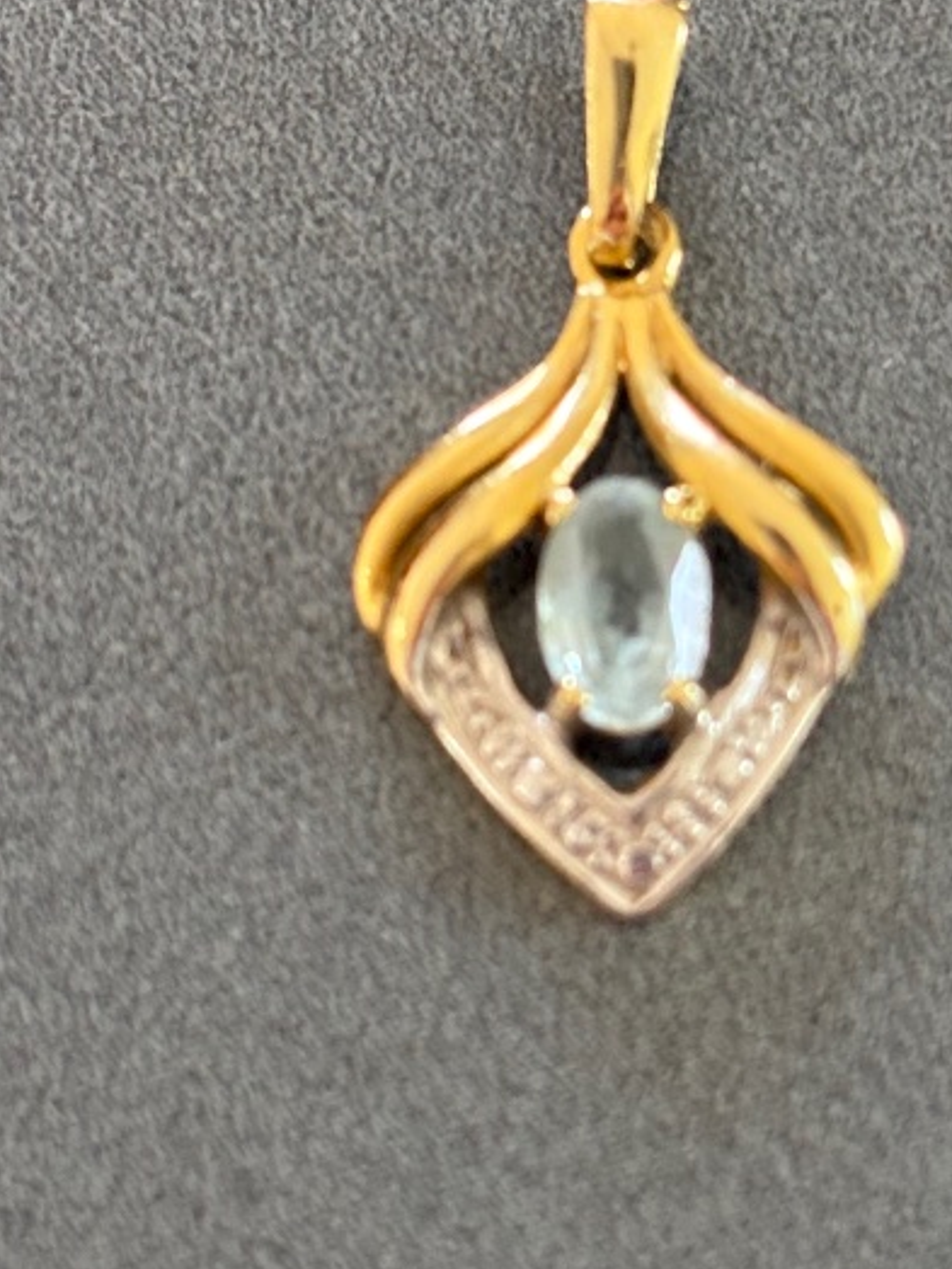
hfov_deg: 12.4
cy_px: 429
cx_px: 623
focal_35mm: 119
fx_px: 4364
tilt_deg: -72.6
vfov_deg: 16.5
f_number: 1.6
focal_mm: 5.96
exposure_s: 1/41
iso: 160
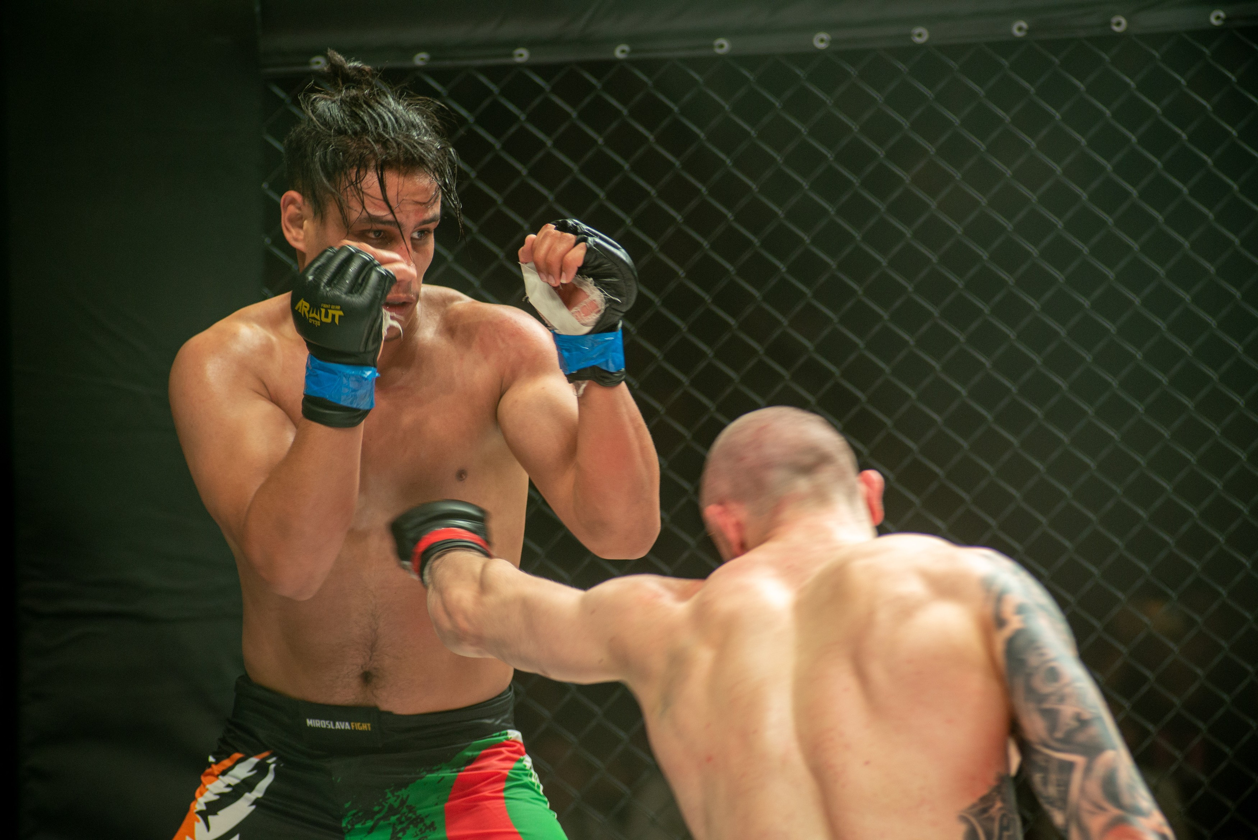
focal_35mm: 135
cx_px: 629
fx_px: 4719
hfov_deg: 15.2
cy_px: 420
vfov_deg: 10.2
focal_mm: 135
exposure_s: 1/320
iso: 900
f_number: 4
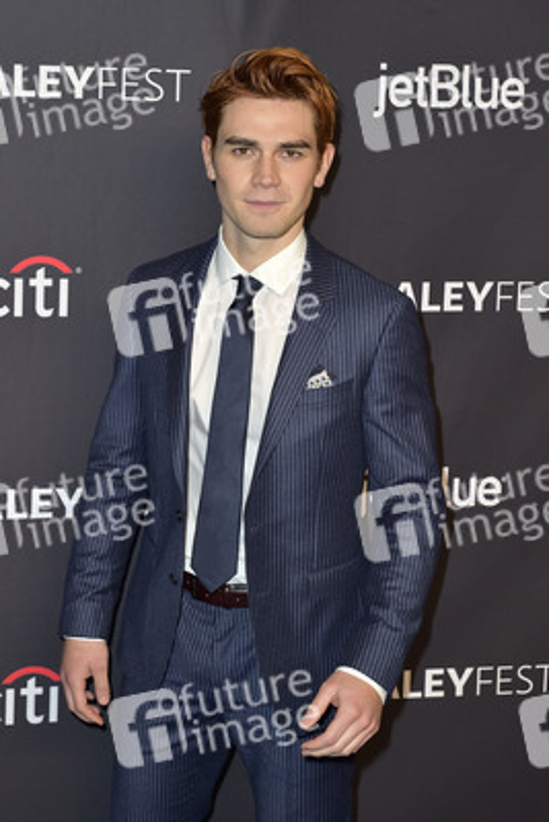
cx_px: 274
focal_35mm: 70
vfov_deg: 28.8
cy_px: 411
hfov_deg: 19.5
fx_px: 1600
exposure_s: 1/250
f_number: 6.3
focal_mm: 70
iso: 250
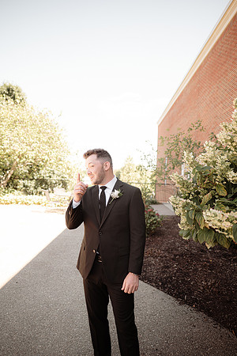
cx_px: 118
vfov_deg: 73.7
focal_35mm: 24
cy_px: 178
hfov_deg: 53.1
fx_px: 237
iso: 125
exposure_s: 1/500
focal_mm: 24
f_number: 2.2
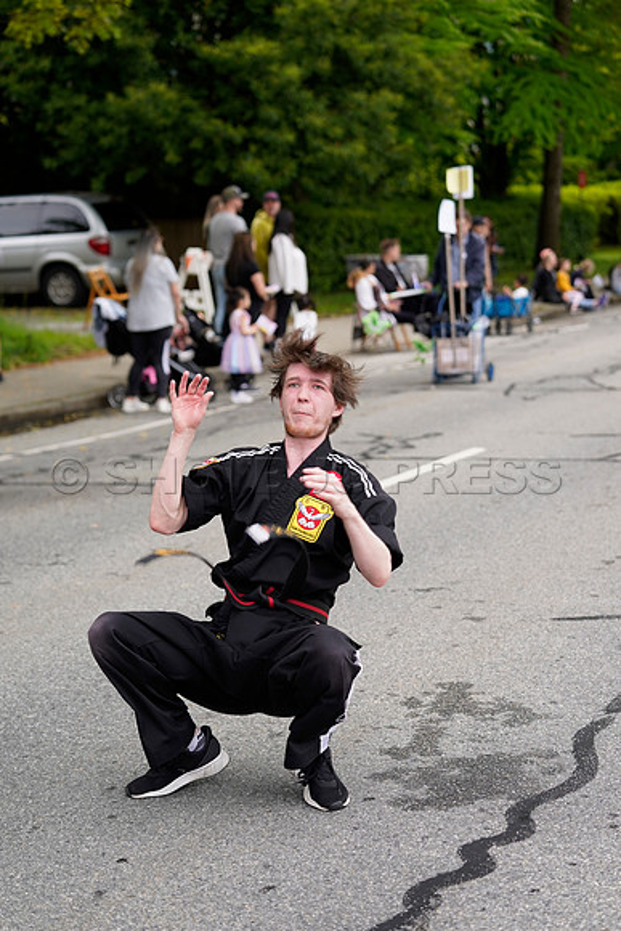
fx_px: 1810
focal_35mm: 70
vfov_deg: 28.8
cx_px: 310
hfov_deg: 19.5
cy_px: 466
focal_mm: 70
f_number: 3.2
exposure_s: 1/400
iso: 320
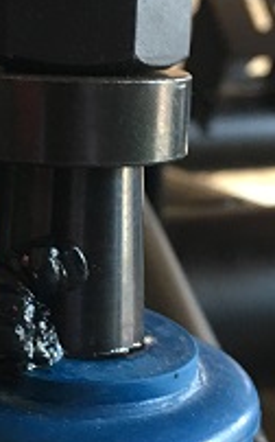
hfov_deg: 16.1
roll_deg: -0.3
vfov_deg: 25.5
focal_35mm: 81
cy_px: 253
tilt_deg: -14.7
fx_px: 973
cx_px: 100
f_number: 2.2
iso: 200
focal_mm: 4.15
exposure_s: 1/20
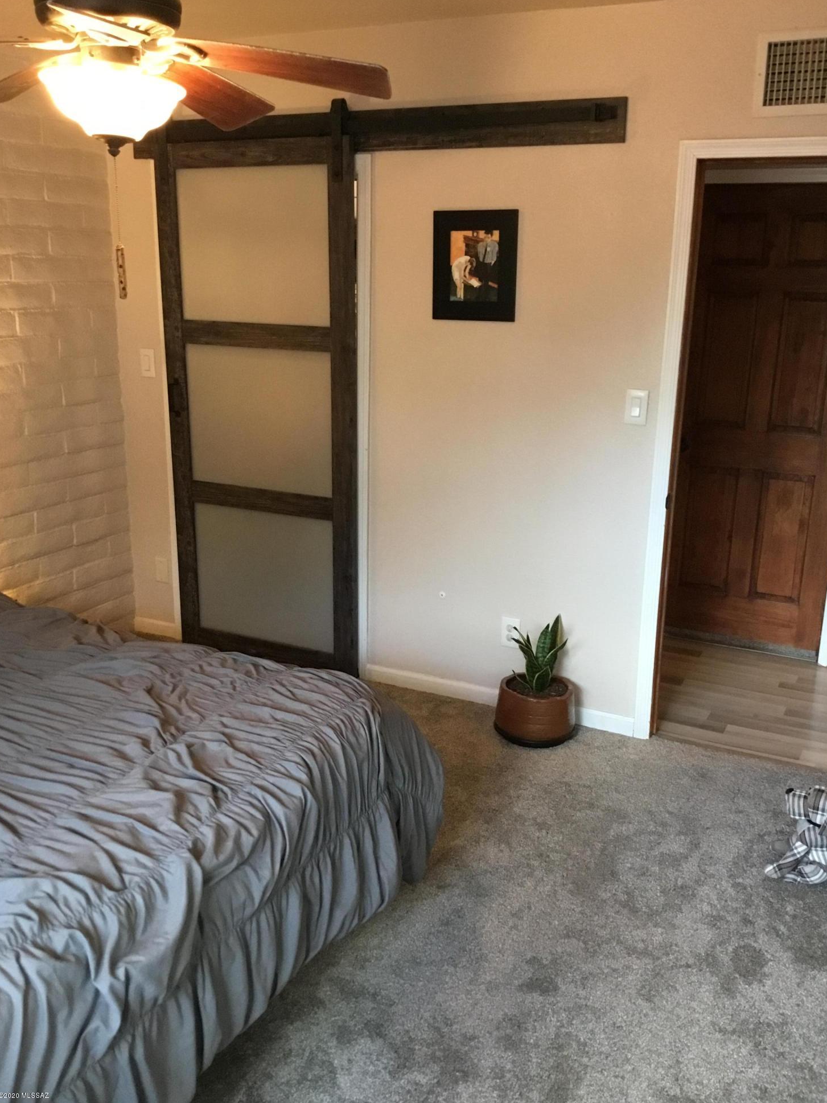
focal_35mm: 32
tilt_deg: -16.4
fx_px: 1020
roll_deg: -1.5
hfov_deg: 44.1
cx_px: 422
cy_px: 562
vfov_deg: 56.8
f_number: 2.4
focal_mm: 3.3
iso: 200
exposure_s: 1/24
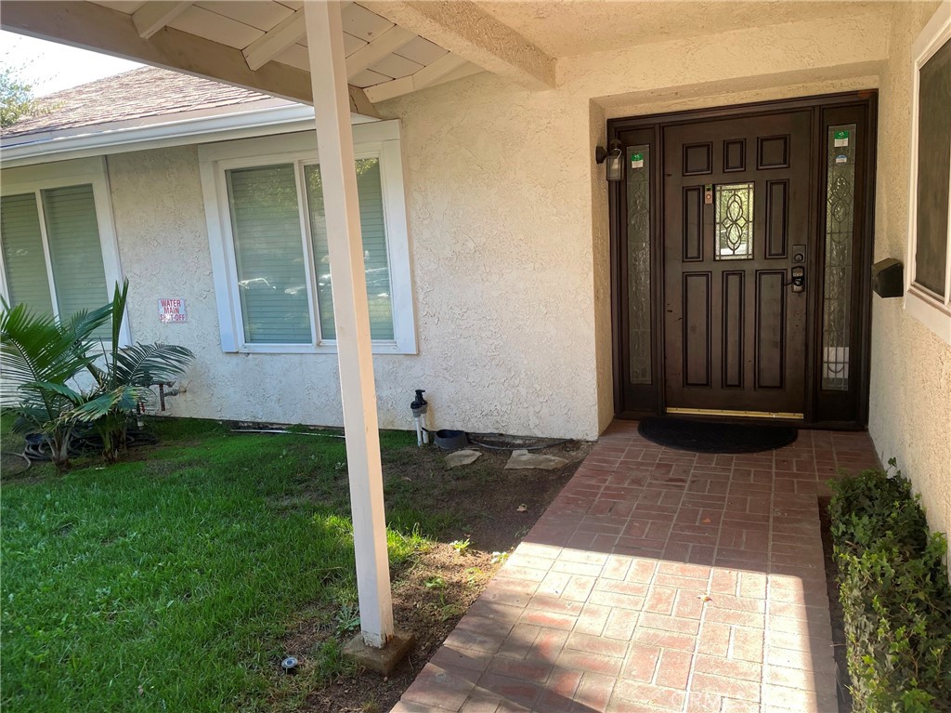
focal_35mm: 26
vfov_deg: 53.0
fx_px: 714
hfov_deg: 67.3
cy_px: 356
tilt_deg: -10.7
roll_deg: +3.2
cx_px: 476
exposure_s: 1/200
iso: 32
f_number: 1.6
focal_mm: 4.2
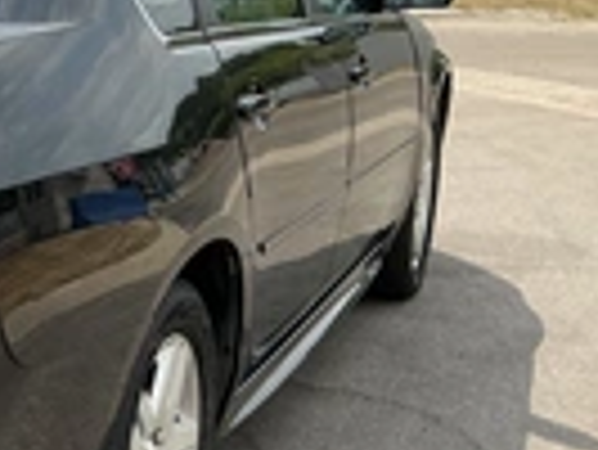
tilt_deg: -9.2
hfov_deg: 20.4
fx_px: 1452
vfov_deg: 17.6
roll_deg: +0.2
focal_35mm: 84
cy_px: 225
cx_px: -261
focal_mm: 3
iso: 25
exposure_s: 1/1577
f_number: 1.8
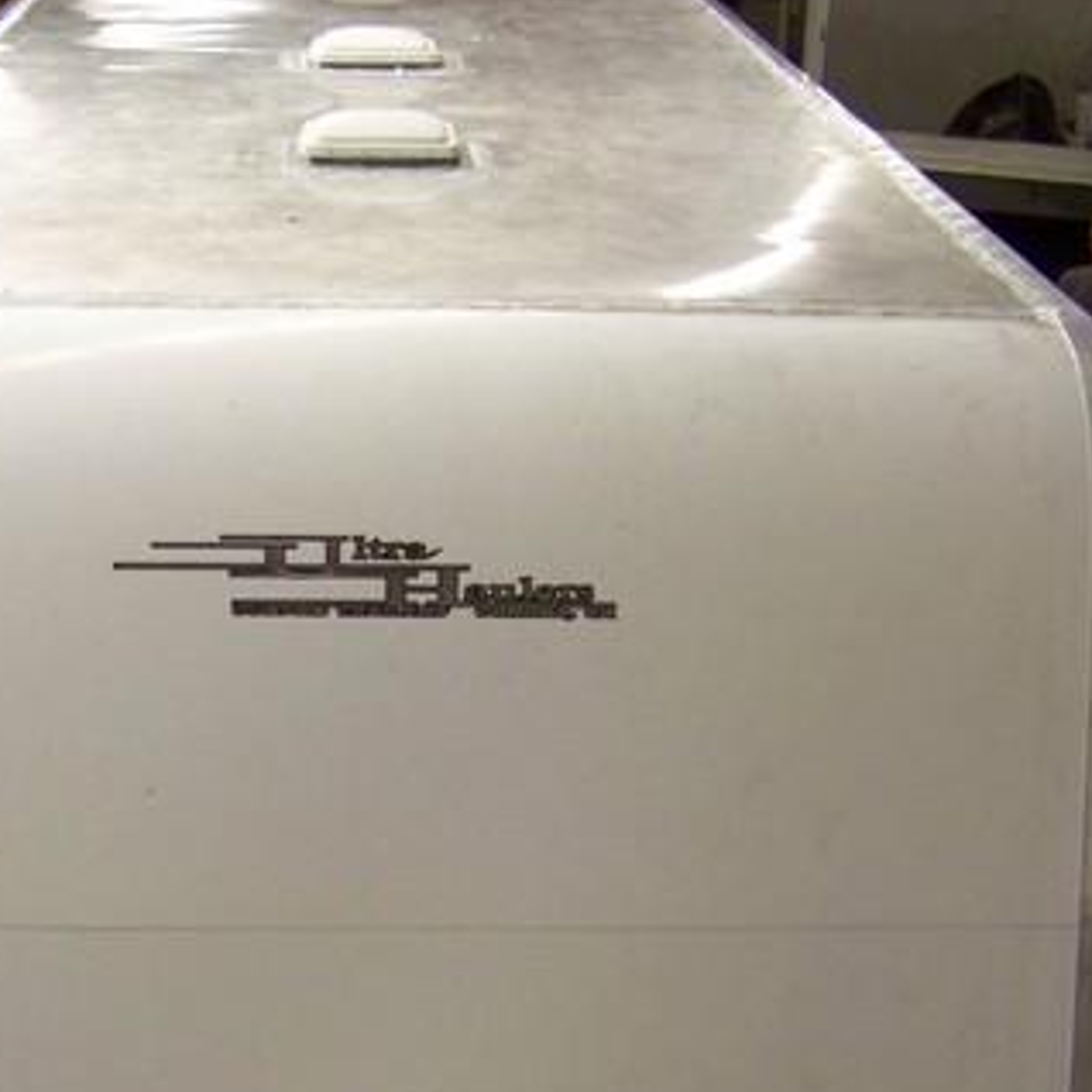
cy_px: 778
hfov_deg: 24.6
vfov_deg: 24.5
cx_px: 436
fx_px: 2498
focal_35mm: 70
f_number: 2.8
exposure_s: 1/30
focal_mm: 5.85
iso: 215
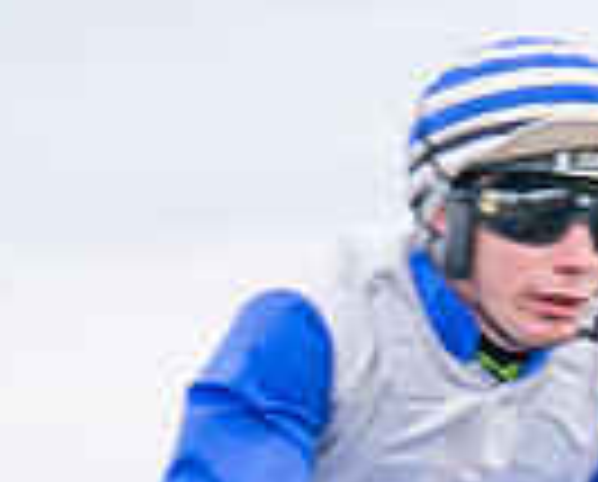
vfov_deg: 2.0
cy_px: 1243
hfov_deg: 2.4
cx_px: 2911
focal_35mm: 785
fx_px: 13924
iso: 400
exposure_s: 1/1600
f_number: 4
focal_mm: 70
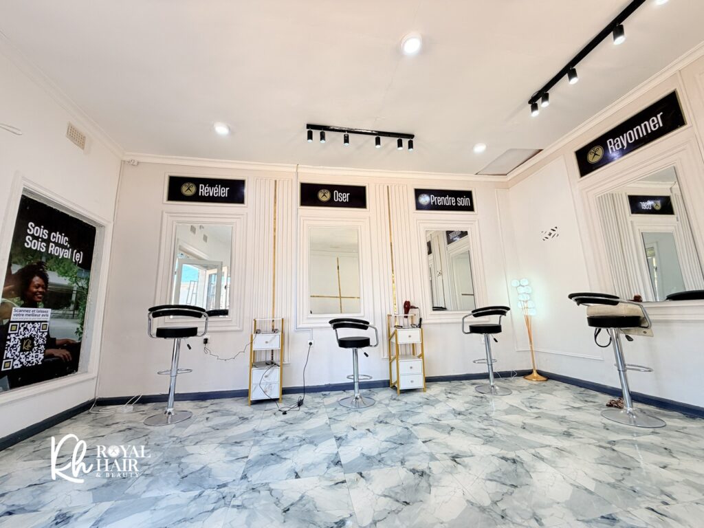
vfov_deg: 85.7
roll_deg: +1.0
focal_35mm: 14
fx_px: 285
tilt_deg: +10.8
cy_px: 264
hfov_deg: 102.1
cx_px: 352
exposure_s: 1/100
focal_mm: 2.22
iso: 80
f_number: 2.2
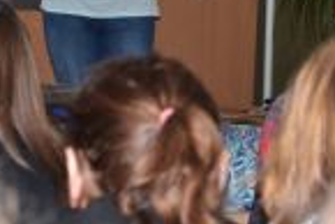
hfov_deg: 8.5
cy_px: -55
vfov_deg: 5.7
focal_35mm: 242
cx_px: 92
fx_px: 2254
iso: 1600
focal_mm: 52
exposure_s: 1/200
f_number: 5.6
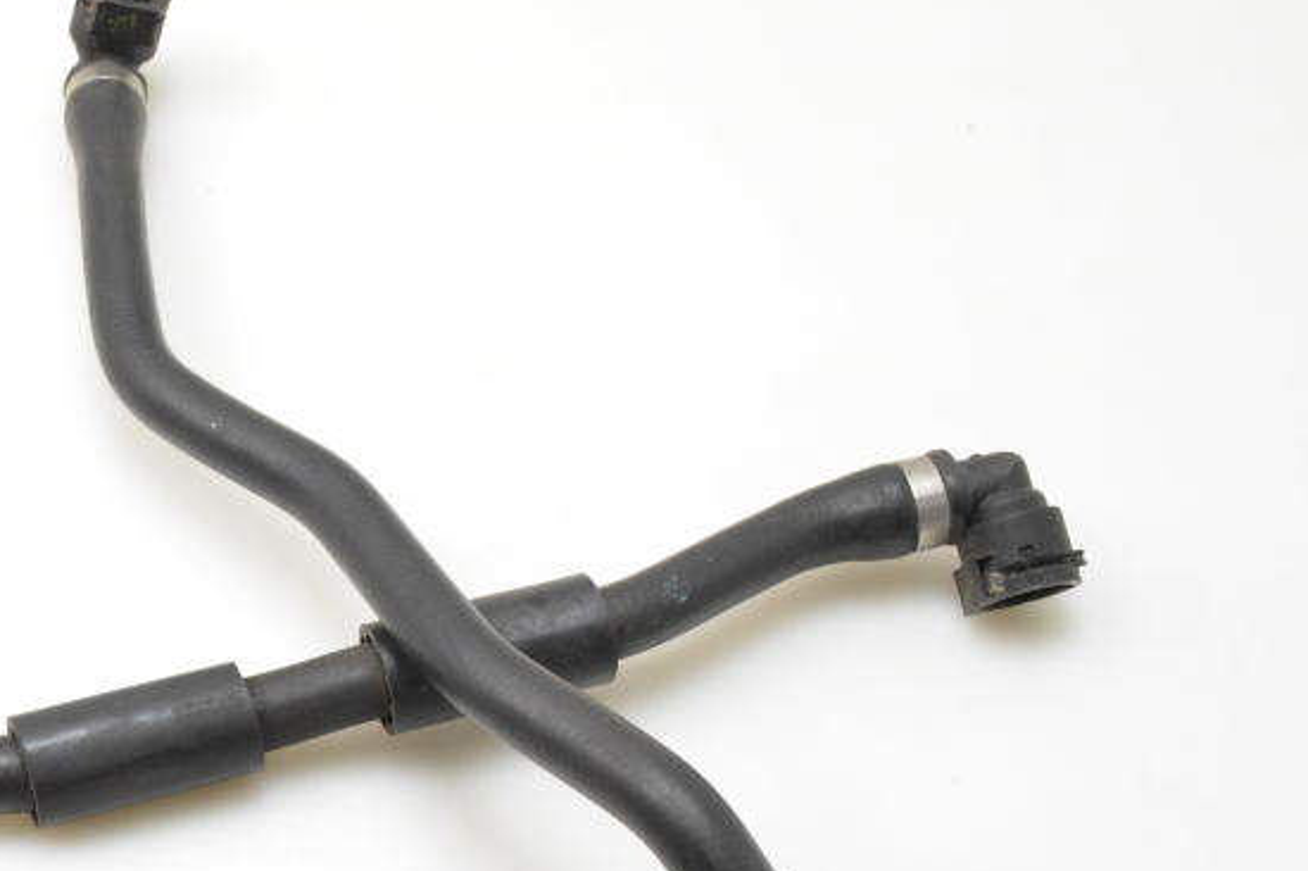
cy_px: 707
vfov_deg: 20.0
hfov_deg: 28.9
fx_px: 2433
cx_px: 133
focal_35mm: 67
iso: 2500
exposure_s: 1/200
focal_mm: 24
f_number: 7.1
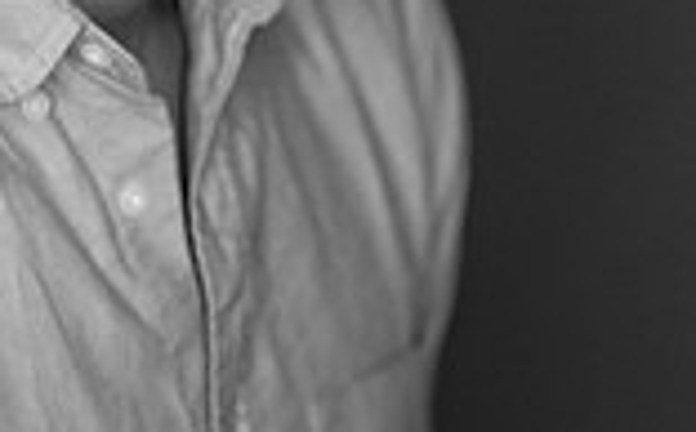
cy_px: -338
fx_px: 4735
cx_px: 58
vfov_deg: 5.2
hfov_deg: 8.4
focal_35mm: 250
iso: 2000
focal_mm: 85
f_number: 3.2
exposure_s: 1/200
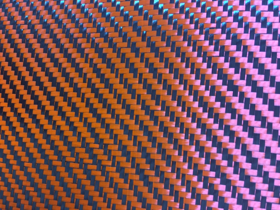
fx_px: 235
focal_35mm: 29
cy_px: 105
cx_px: 140
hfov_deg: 61.7
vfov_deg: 48.2
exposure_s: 1/17
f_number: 2.2
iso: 40
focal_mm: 4.15
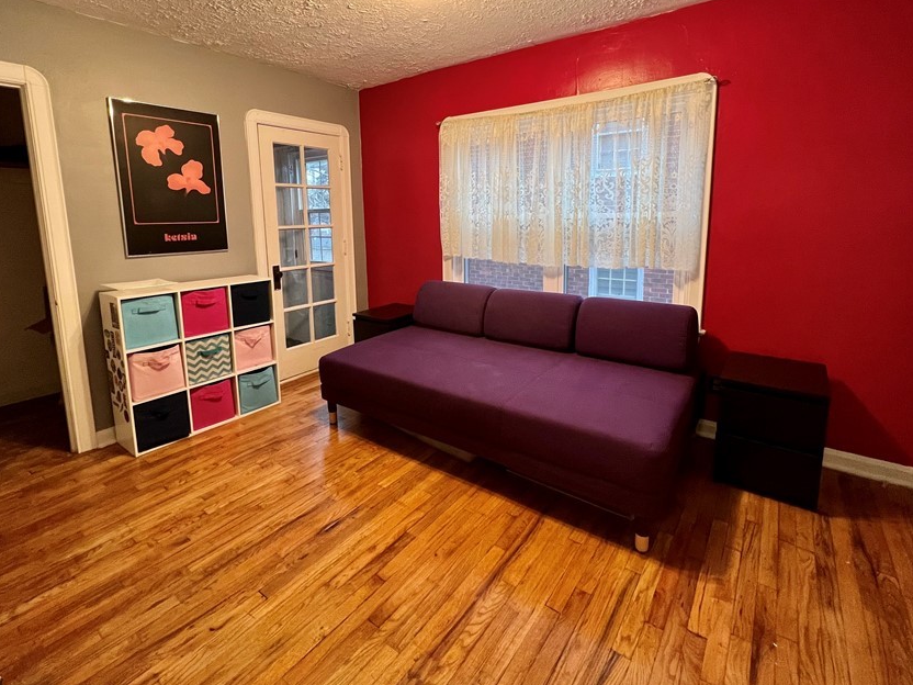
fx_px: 422
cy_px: 278
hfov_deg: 94.5
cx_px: 450
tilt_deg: -7.7
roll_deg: +1.0
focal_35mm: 16
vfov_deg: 77.3
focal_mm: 1.57
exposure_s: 1/60
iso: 400
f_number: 1.8
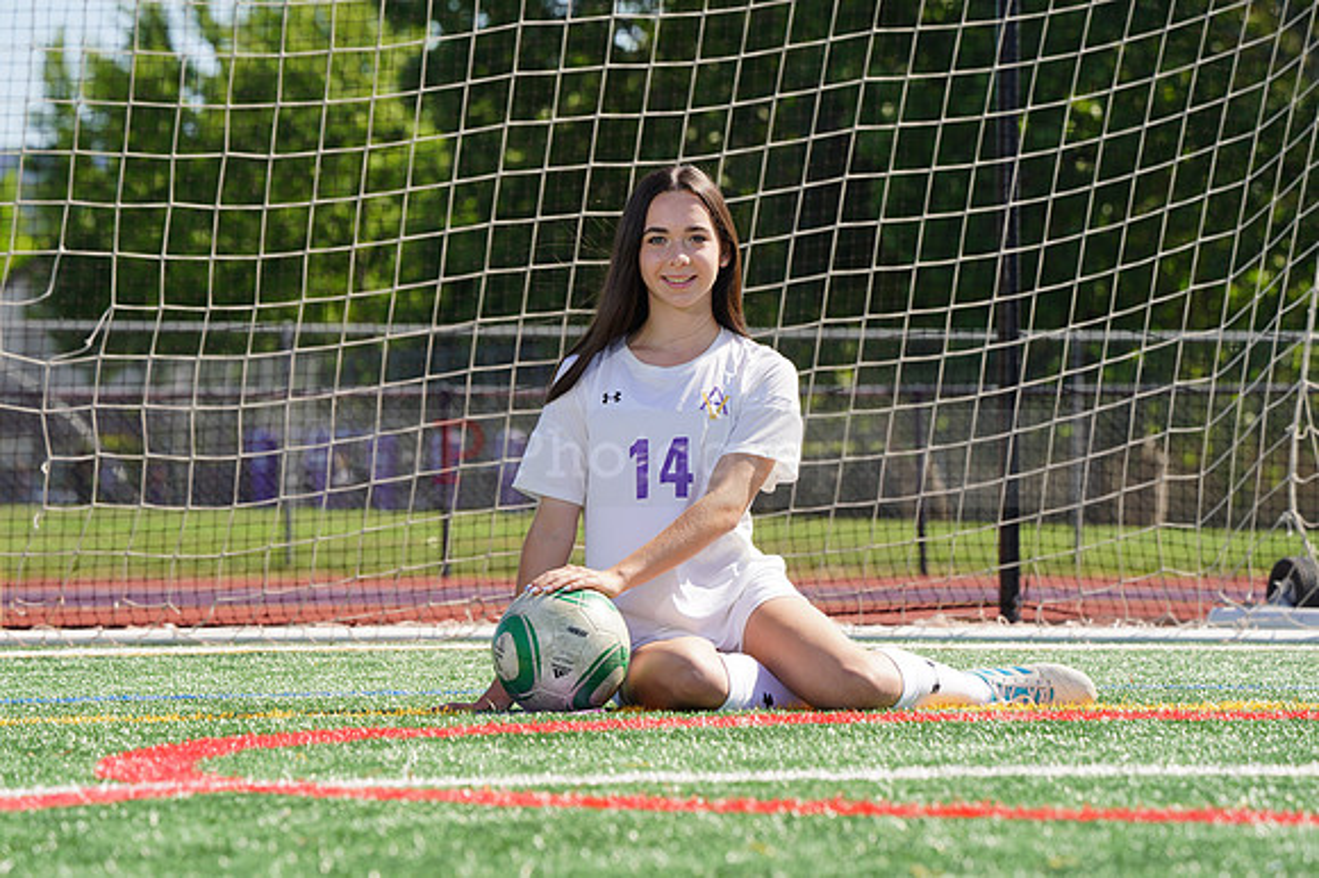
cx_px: 660
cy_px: 439
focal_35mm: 235
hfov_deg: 8.8
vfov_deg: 5.8
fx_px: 8605
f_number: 11
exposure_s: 1/250
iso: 200
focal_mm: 235
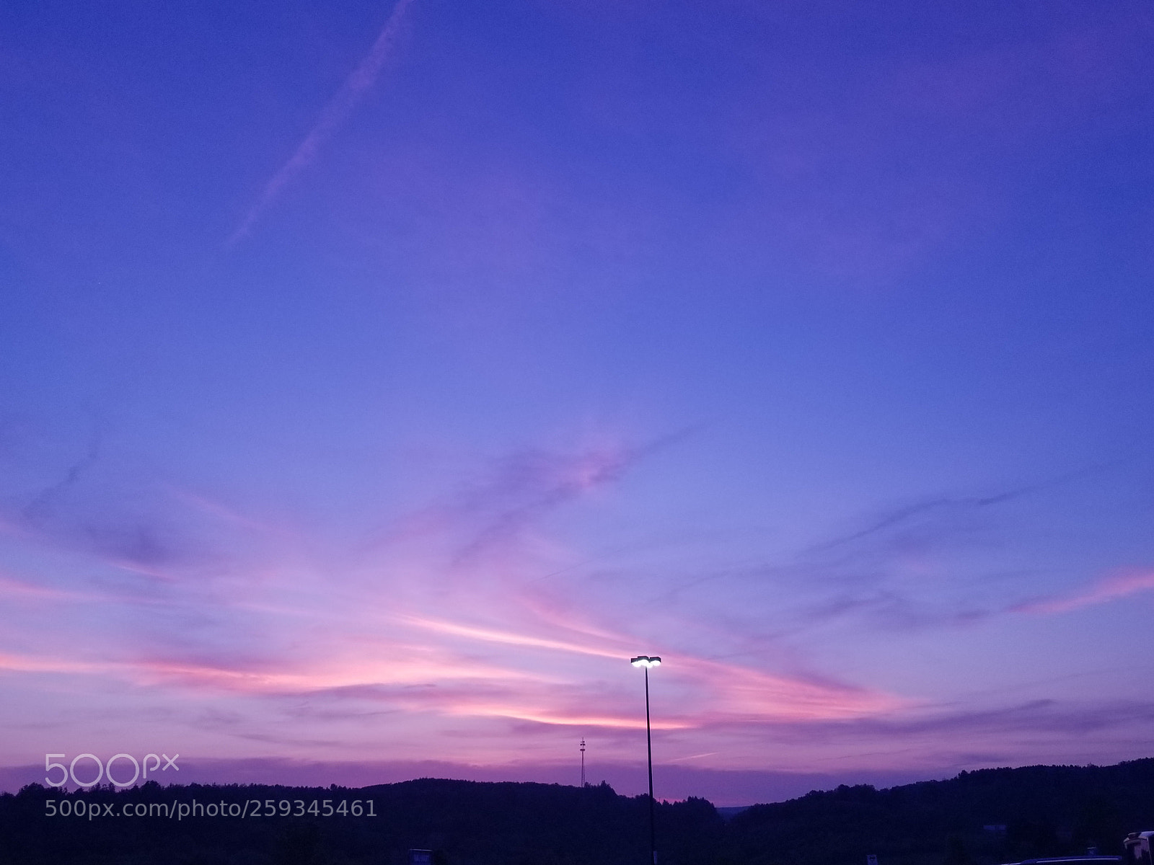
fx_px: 867
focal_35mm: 26
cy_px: 432
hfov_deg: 67.3
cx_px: 577
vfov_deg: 53.1
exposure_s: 1/120
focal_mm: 4.25
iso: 64
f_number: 1.7
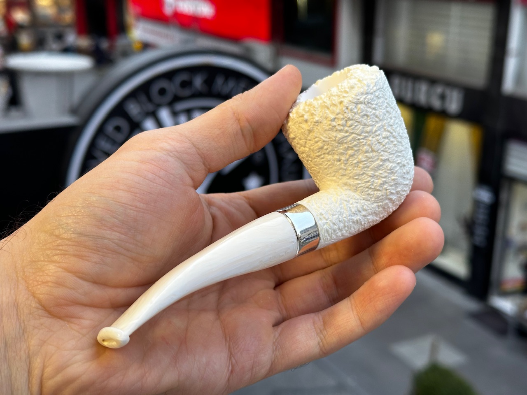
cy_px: 198
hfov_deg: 39.7
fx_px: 731
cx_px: 264
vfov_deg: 30.3
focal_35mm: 48
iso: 50
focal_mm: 6.86
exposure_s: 1/50
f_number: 1.78
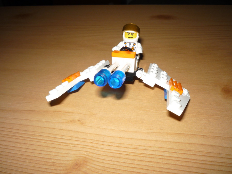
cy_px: 87
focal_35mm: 32
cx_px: 116
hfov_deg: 56.8
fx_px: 214
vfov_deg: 44.2
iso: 100
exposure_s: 1/30
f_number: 4
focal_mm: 5.2
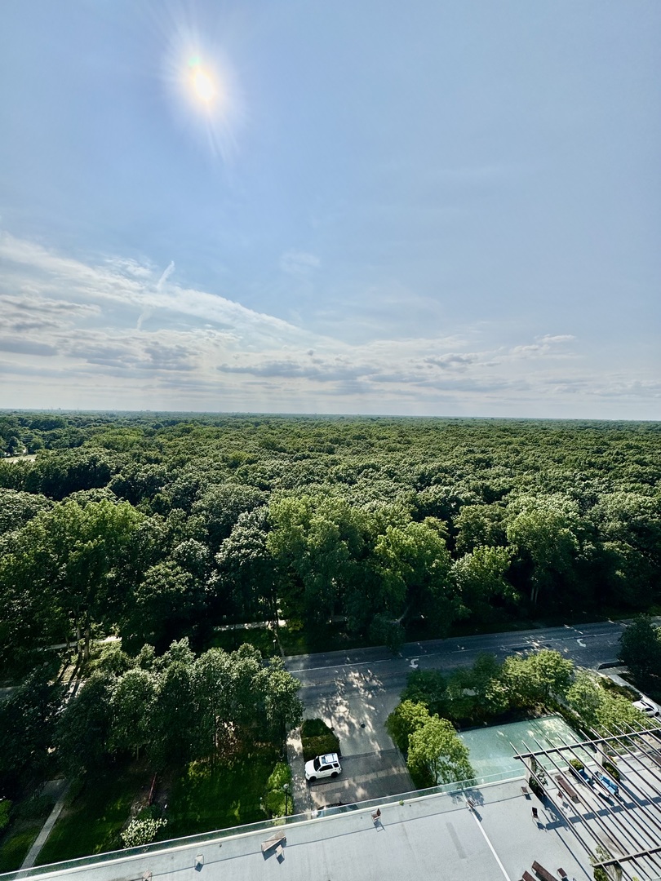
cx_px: 330
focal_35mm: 14
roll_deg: -0.2
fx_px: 356
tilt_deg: -4.2
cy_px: 440
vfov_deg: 102.1
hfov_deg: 85.7
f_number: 2.2
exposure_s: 1/5650
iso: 40
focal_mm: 2.22
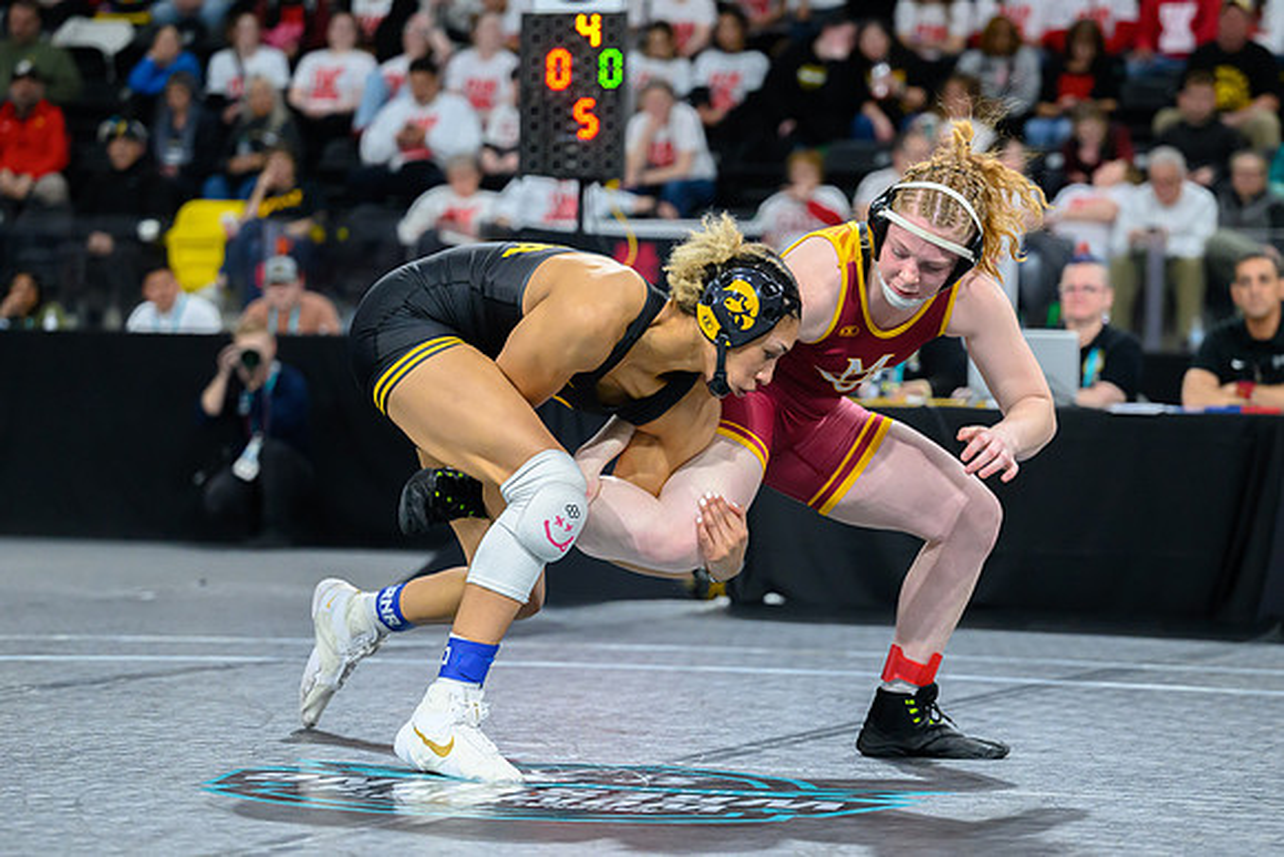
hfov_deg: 17.2
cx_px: 683
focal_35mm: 119
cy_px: 443
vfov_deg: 11.5
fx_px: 4246
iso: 2800
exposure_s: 1/800
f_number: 2.8
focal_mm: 93
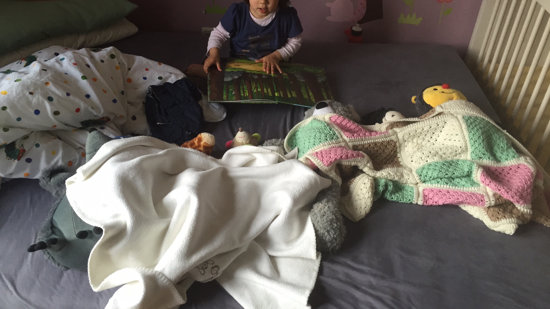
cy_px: 112
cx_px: 273
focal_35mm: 32
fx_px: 467
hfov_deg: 61.0
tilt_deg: -34.4
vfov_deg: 36.4
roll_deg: -1.6
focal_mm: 4.15
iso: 40
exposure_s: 1/30
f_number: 2.2
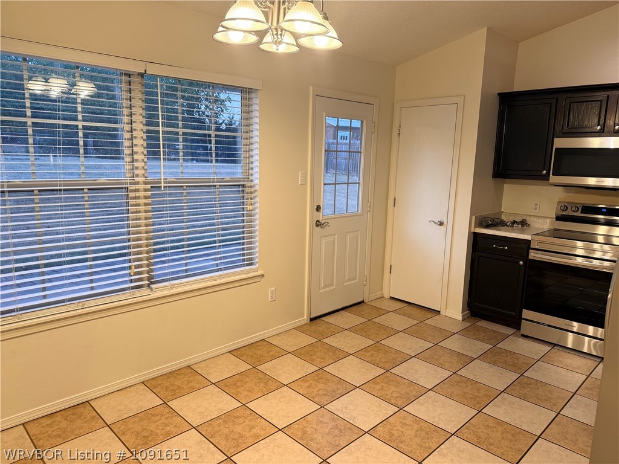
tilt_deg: -7.9
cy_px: 232
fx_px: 429
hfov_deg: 71.6
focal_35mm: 24
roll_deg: -1.6
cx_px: 310
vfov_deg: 56.8
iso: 125
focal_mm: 6.76
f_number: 1.78
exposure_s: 1/60
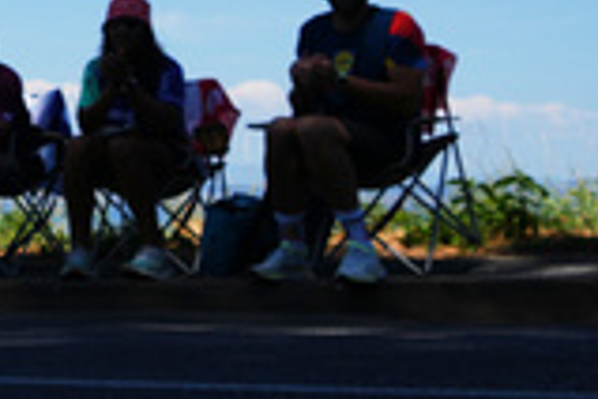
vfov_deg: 12.8
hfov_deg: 16.1
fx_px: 1711
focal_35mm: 103
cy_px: -143
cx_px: -538
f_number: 2.8
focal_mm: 16
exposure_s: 1/3200
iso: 50
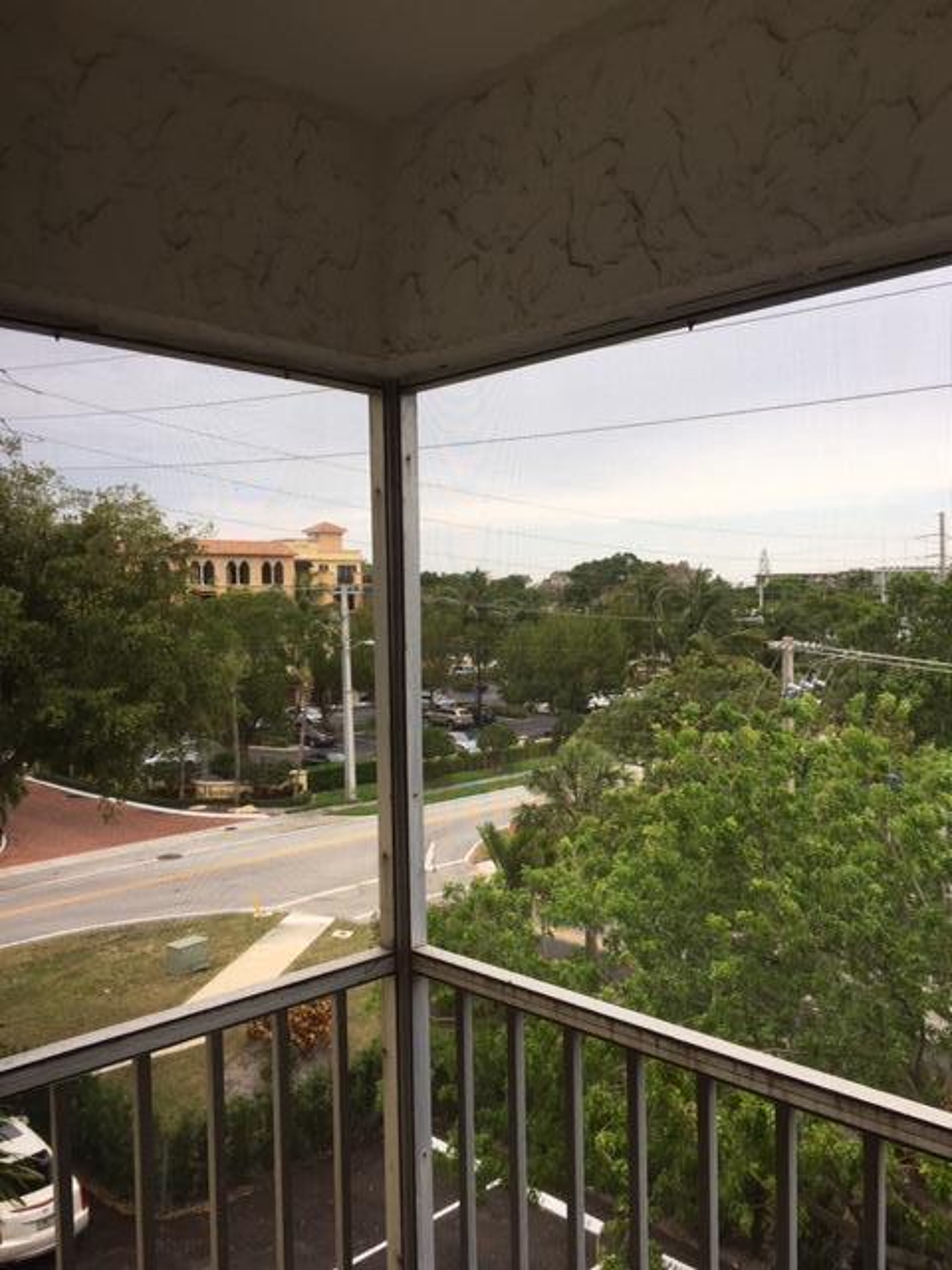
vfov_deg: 61.7
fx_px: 1063
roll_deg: +0.6
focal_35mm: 29
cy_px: 635
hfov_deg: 48.2
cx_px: 476
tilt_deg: -3.4
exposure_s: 1/187
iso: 25
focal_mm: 4.15
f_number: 2.2
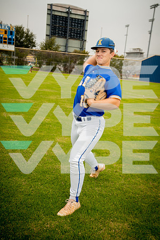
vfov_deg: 44.5
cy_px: 120
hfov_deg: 30.5
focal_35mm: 44
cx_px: 80
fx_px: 293
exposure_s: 1/250
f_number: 5.6
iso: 200
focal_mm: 44
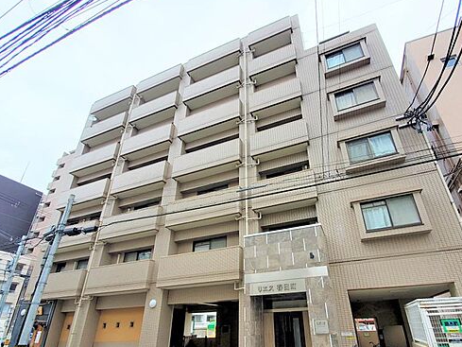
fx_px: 227
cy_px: 214
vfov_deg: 73.7
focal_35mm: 17
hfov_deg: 90.7
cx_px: 254
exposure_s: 1/754
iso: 50
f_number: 2.2
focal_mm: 1.8
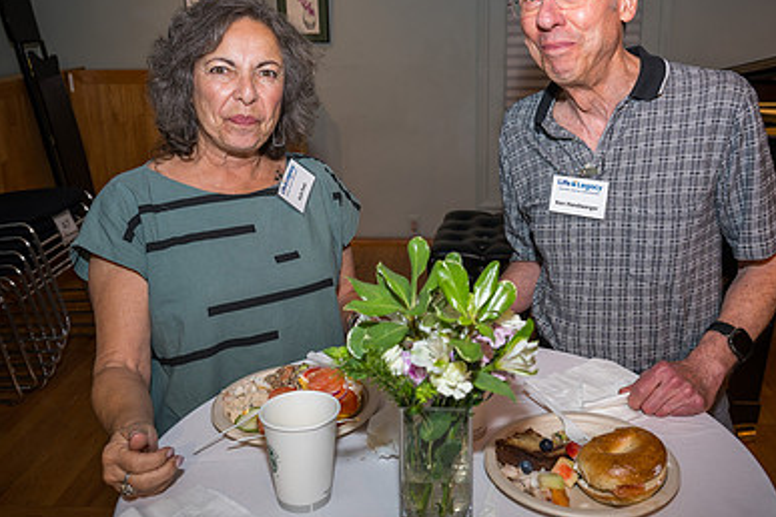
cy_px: 217
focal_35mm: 36
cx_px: 431
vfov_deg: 36.8
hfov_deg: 53.0
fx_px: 776
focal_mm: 24
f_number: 4.8
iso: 125
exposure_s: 1/60
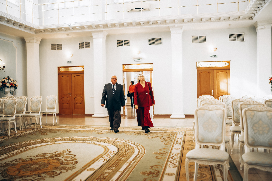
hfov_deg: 54.4
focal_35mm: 35
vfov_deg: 37.9
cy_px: 90
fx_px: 264
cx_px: 136
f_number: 1.2
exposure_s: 1/160
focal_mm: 35
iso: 100
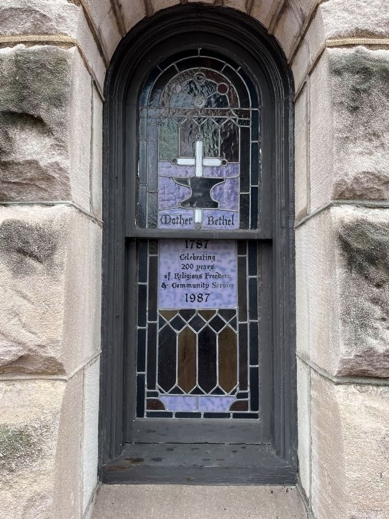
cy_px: 260
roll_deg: -0.7
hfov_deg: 53.1
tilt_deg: +3.0
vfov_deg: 67.3
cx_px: 194
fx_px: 390
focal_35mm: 26
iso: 125
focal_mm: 5.1
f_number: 1.6
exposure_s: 1/121
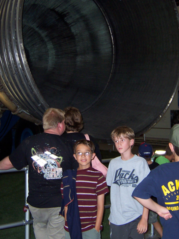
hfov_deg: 27.5
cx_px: 93
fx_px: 365
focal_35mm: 53
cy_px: 87
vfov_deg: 35.9
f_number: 2.8
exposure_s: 1/60
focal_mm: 5.6
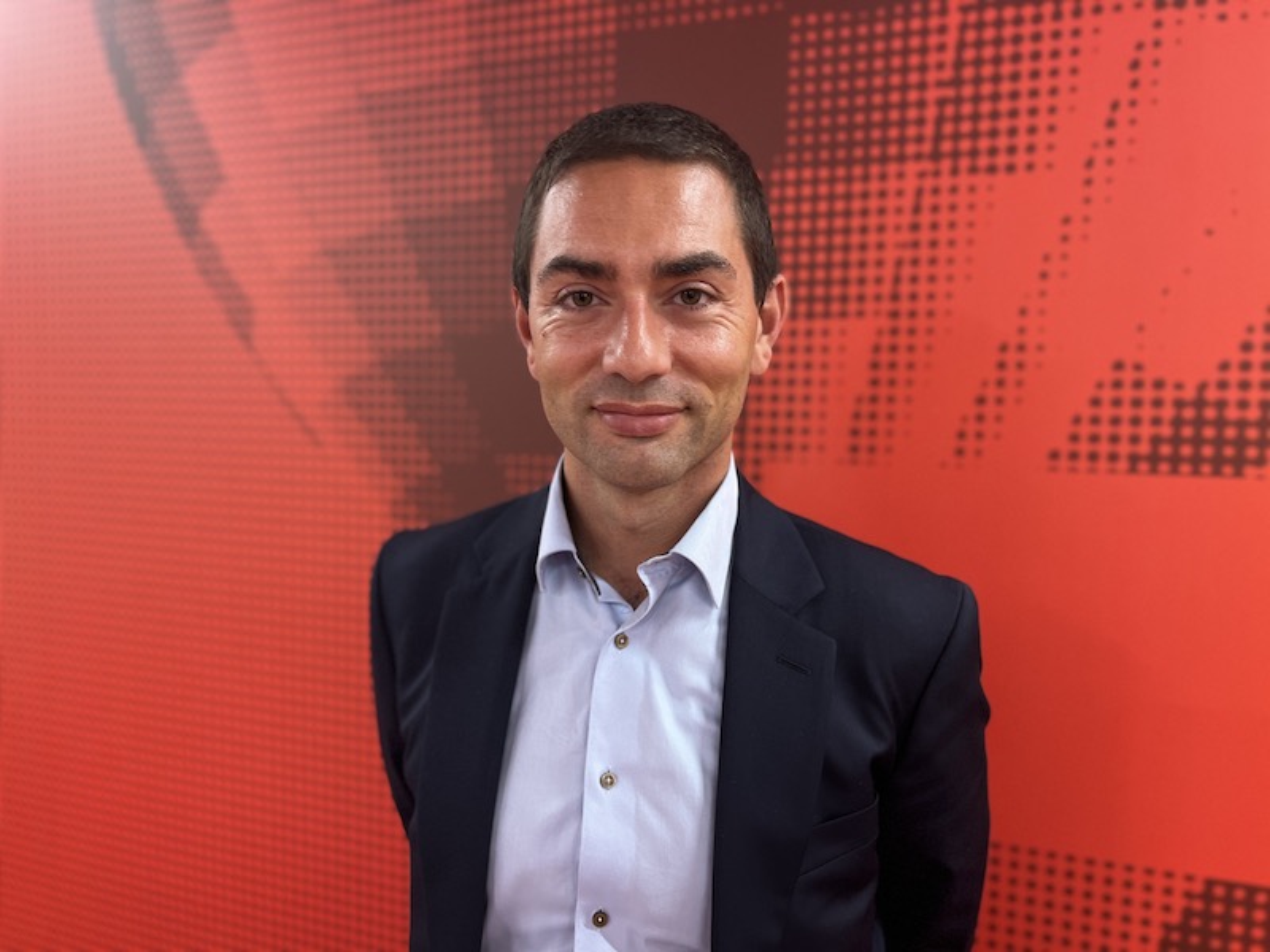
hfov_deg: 67.3
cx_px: 635
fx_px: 954
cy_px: 476
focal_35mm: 26
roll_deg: -1.2
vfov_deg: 53.1
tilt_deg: -4.5
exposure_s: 1/50
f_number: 1.5
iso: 160
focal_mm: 5.7
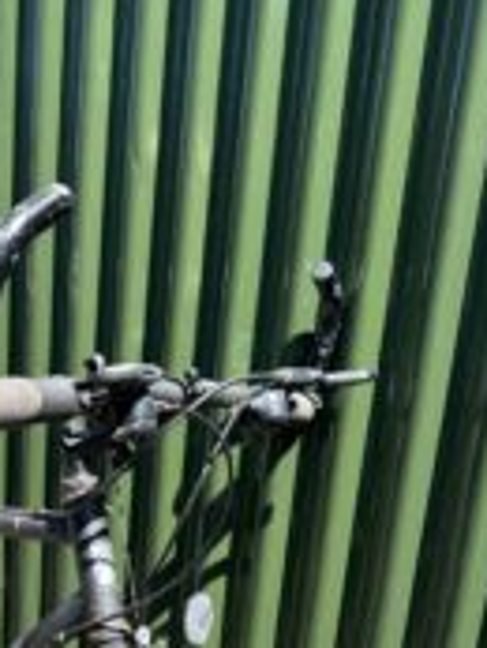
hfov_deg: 28.4
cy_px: 573
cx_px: 79
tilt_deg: -17.7
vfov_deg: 36.0
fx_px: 937
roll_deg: -3.7
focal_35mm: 50
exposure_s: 1/1050
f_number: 1.78
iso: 80
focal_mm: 6.86
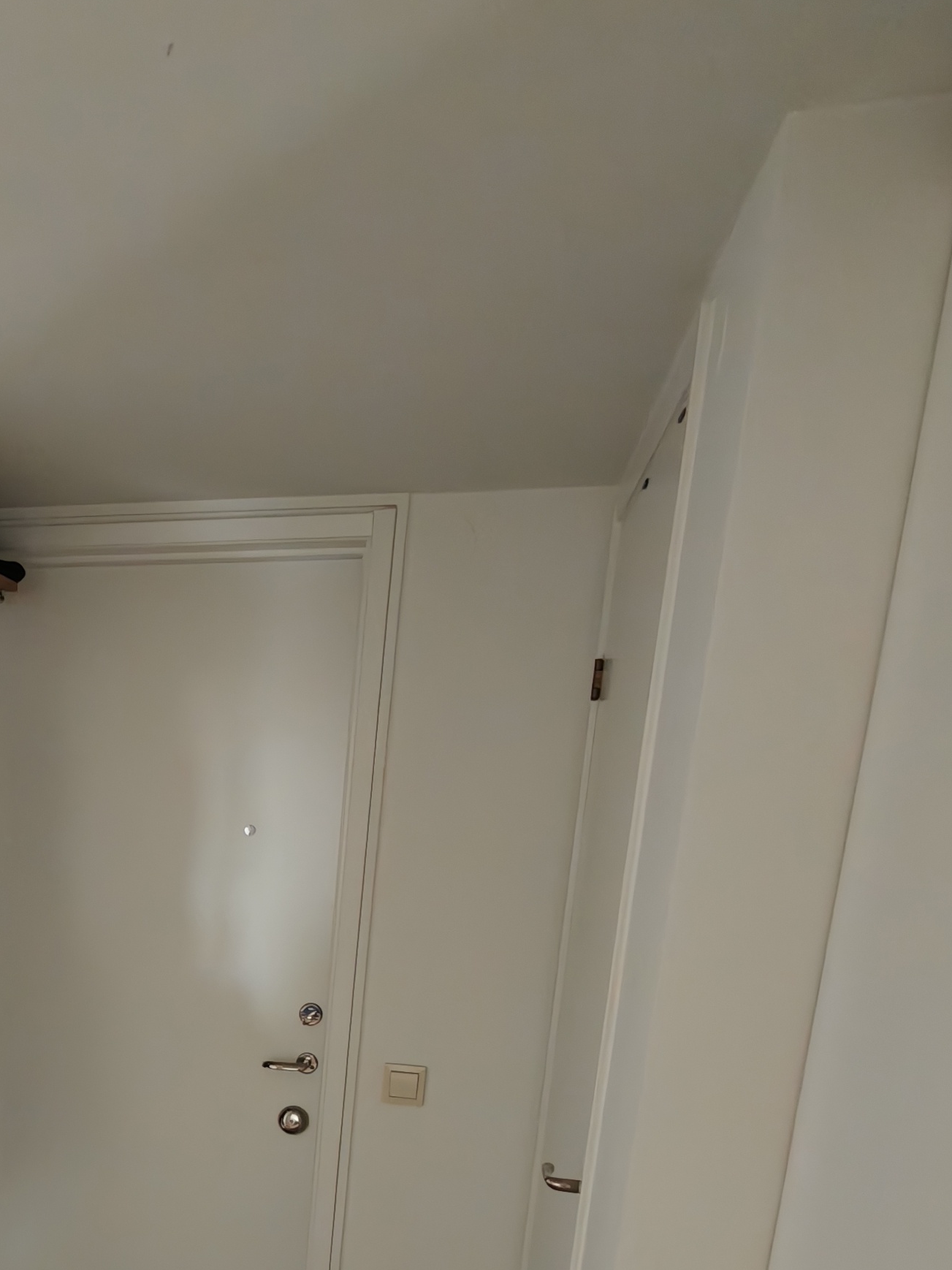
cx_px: 56
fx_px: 1210
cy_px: 1114
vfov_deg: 50.0
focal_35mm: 33
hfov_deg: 39.2
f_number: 2.2
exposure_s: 1/33.3
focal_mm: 2.13
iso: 1000
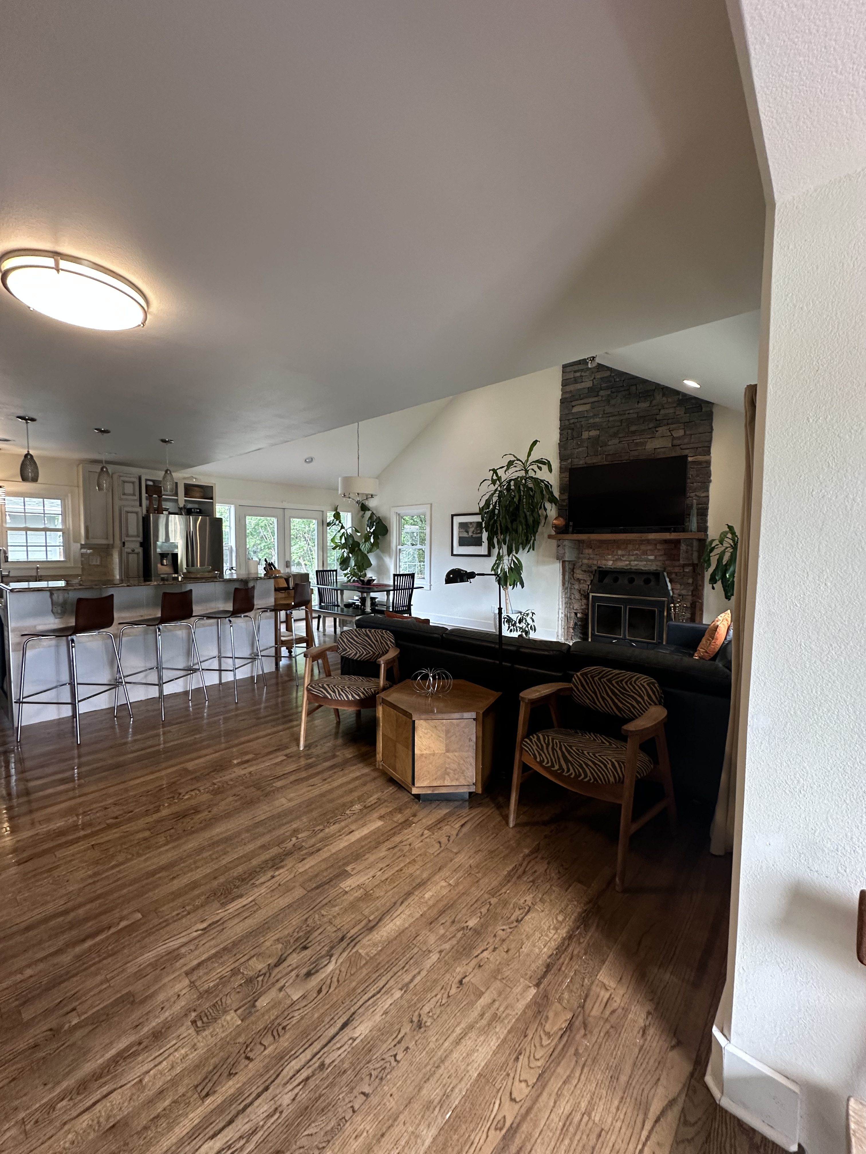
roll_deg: +0.0
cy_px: 577
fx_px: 467
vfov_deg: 102.1
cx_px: 433
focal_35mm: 14
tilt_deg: -1.4
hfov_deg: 85.7
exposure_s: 1/60
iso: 200
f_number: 2.2
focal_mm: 2.22
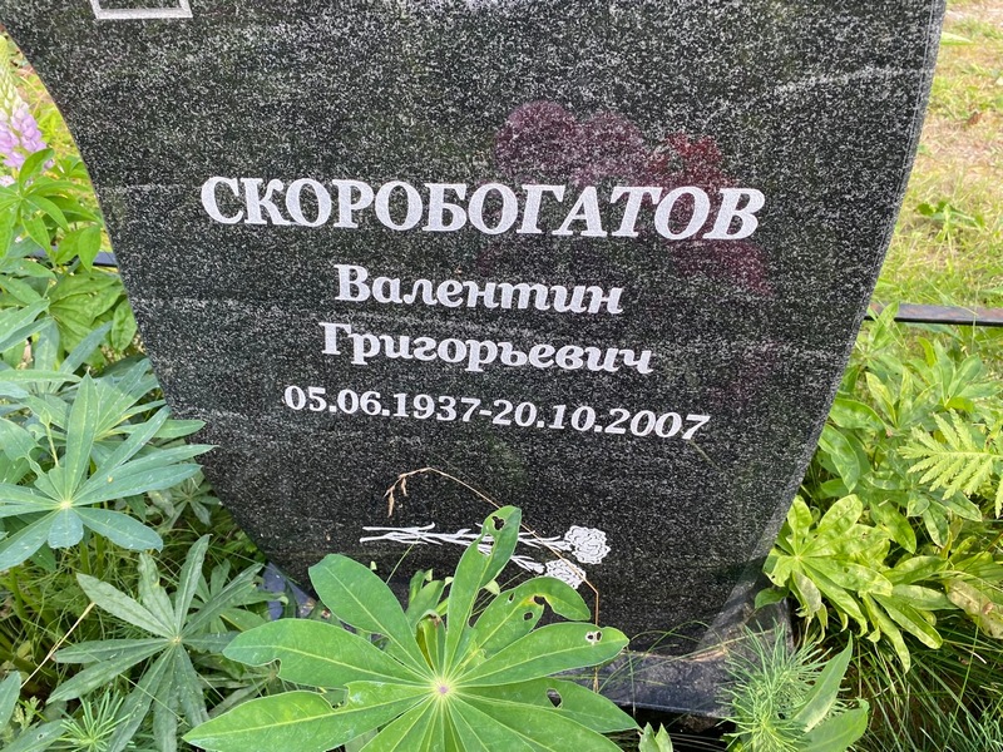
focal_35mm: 26
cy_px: 376
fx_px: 753
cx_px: 502
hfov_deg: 67.3
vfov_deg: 53.1
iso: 32
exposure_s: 1/259
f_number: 1.8
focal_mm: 4.25
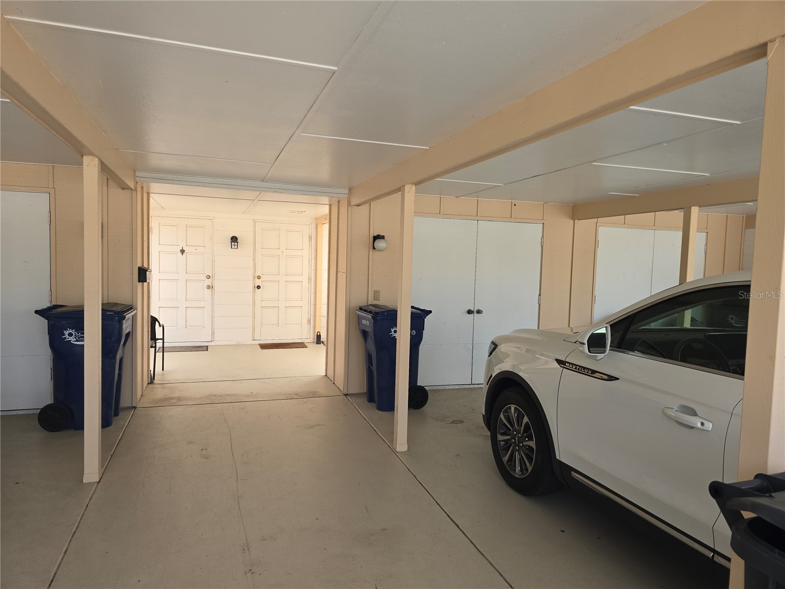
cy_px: 294
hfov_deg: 73.9
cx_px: 392
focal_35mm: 23
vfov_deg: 58.9
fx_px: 522
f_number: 1.7
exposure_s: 1/180
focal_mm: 6.3
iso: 25
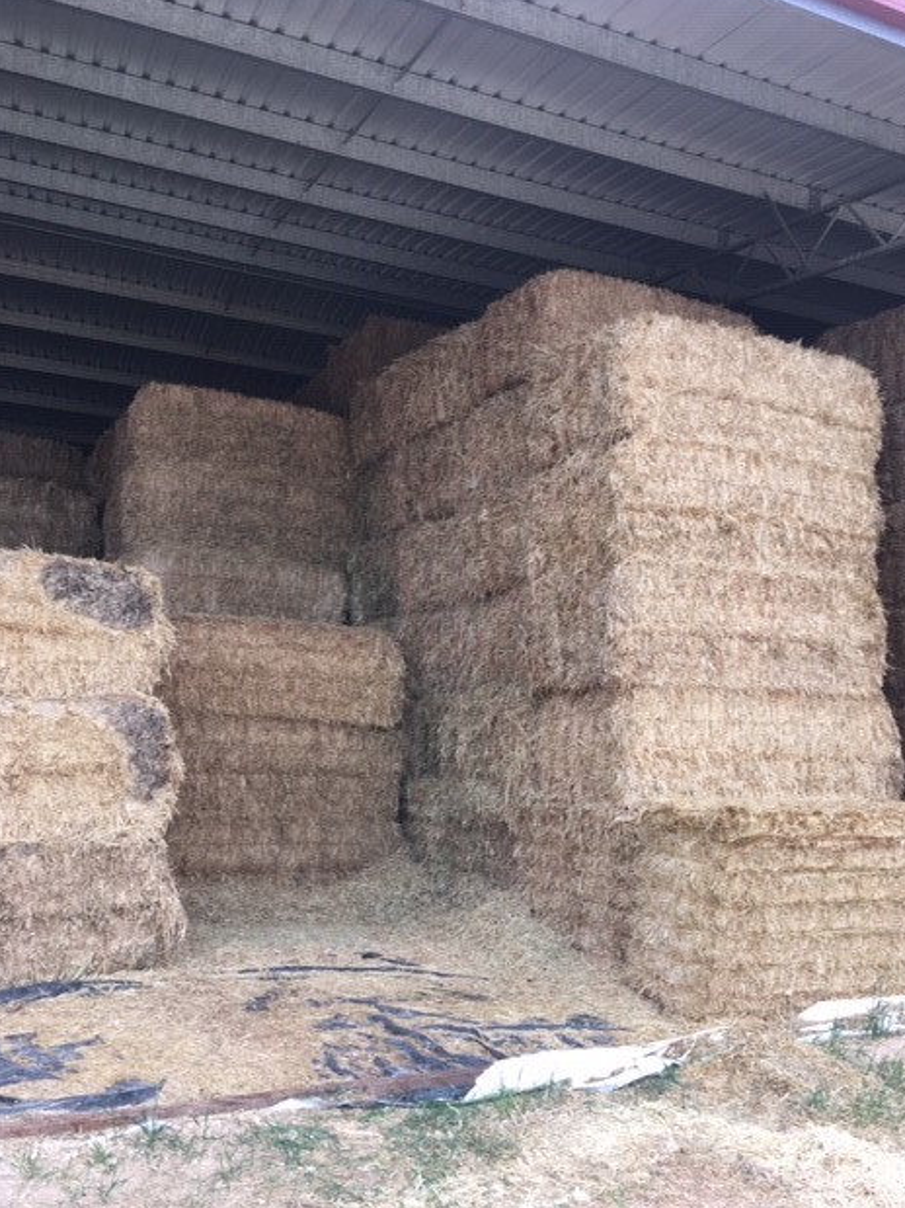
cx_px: 460
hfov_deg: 46.8
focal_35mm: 30
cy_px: 615
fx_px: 1046
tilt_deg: +4.5
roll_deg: -1.7
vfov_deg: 60.0
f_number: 2.2
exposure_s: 1/100
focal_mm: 4.15
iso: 40
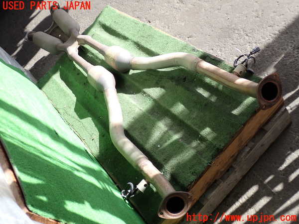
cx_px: 150
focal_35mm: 38
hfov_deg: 49.0
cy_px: 112
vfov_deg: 37.7
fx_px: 328
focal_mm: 6.83
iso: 100
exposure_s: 1/320
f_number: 2.7
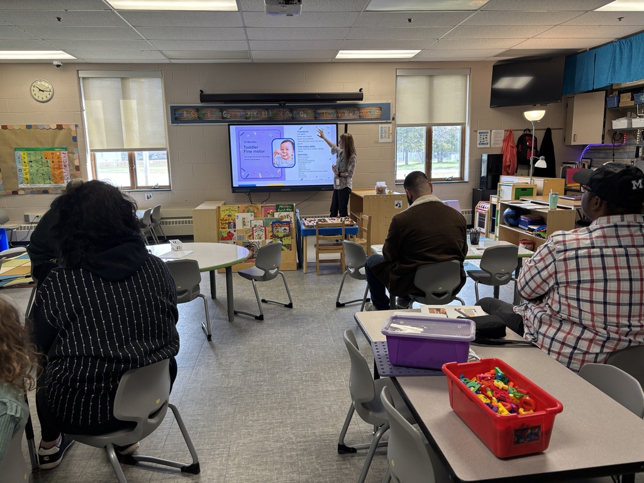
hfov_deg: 67.3
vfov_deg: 53.1
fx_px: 484
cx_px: 322
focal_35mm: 26
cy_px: 242
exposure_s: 1/60
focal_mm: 5.96
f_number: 1.6
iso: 80
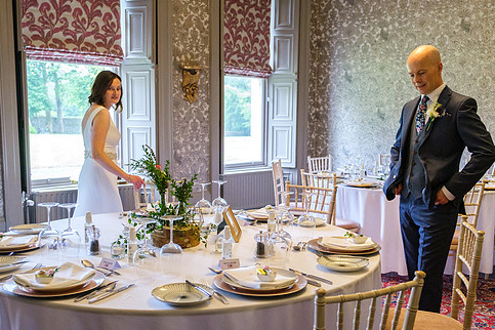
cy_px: 188
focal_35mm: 37
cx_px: 235
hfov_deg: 51.9
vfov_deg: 35.9
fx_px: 509
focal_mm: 18.7
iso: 2000
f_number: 2.8
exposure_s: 1/160
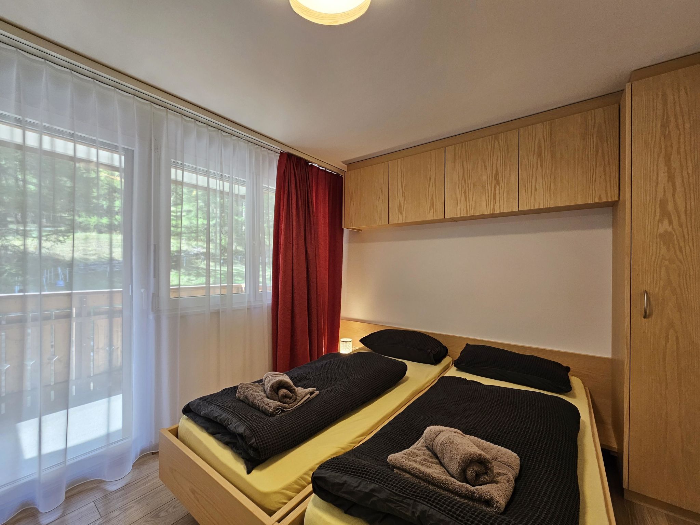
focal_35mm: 13
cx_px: 350
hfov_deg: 106.2
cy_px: 262
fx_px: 263
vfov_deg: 89.9
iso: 80
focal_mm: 2.2
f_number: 2.2
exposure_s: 1/50
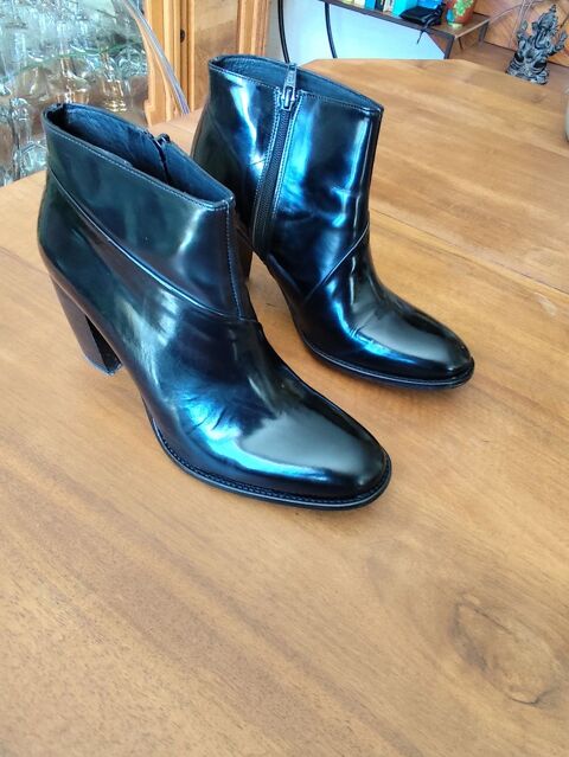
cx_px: 284
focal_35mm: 25
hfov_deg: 54.9
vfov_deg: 69.4
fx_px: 547
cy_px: 378
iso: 200
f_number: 2.2
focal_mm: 1.65
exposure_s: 1/50
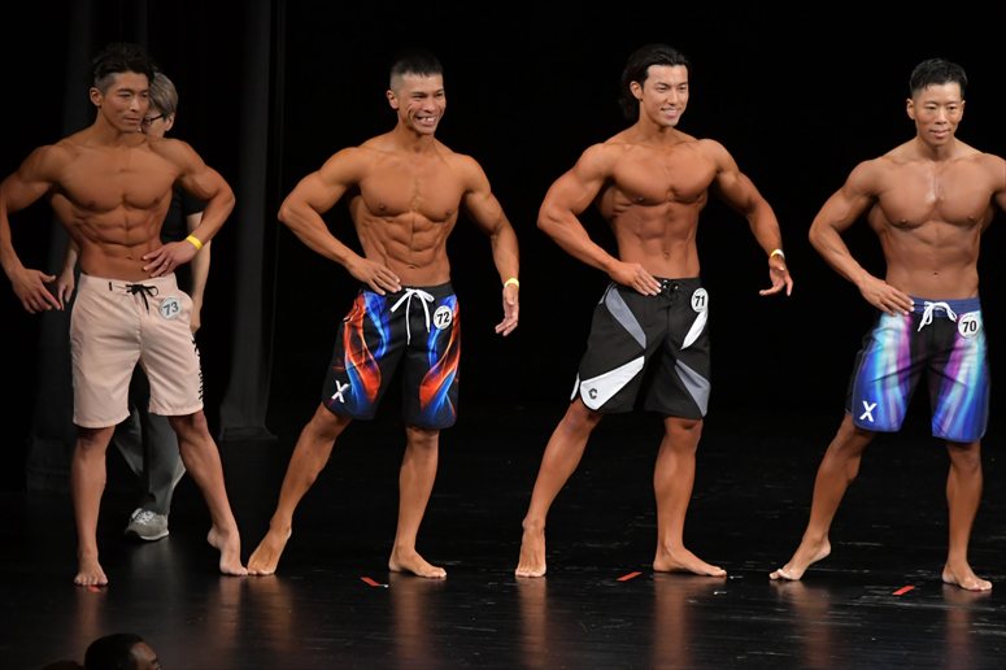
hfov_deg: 7.6
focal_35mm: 270
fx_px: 7541
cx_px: 503
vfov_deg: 5.1
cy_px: 335
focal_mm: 180
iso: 3200
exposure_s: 1/400
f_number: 5.6
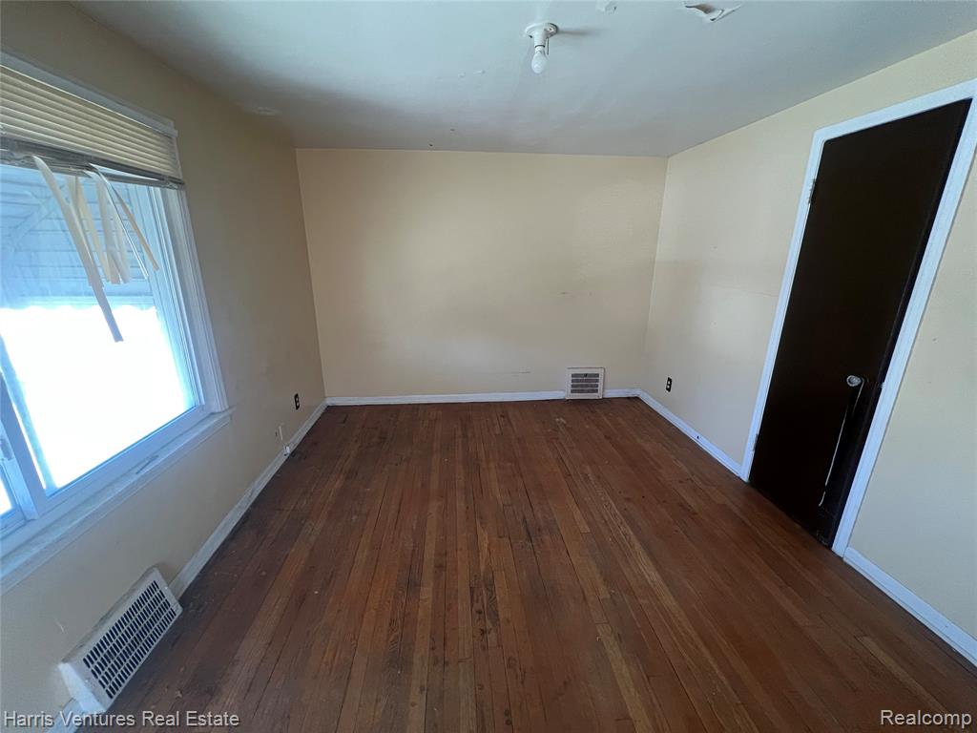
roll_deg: +0.9
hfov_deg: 106.2
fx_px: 367
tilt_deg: -16.7
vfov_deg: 89.9
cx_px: 488
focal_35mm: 13
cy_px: 366
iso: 250
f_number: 1.8
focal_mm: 1.57
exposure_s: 1/61
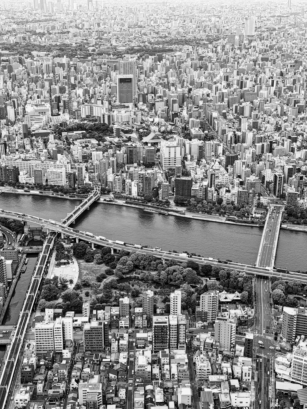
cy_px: 204
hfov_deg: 30.3
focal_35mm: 48
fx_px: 568
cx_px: 154
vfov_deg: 39.7
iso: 64
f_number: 1.78
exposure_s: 1/3226
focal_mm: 6.76
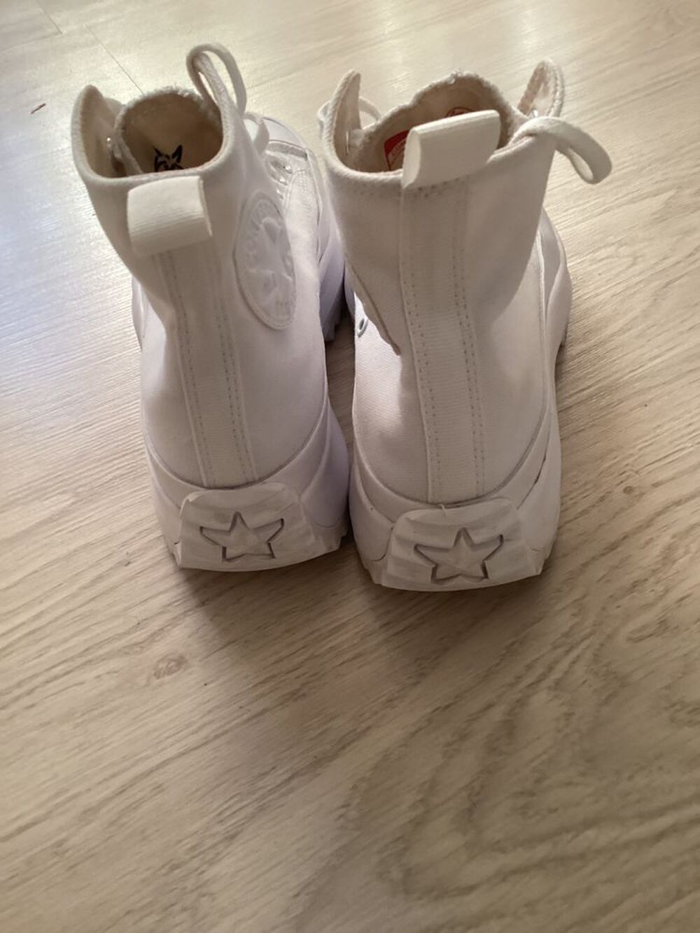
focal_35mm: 31
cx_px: 350
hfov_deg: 45.4
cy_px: 466
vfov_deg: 58.3
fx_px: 836
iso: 250
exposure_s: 1/60
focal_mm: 3.3
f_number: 2.4
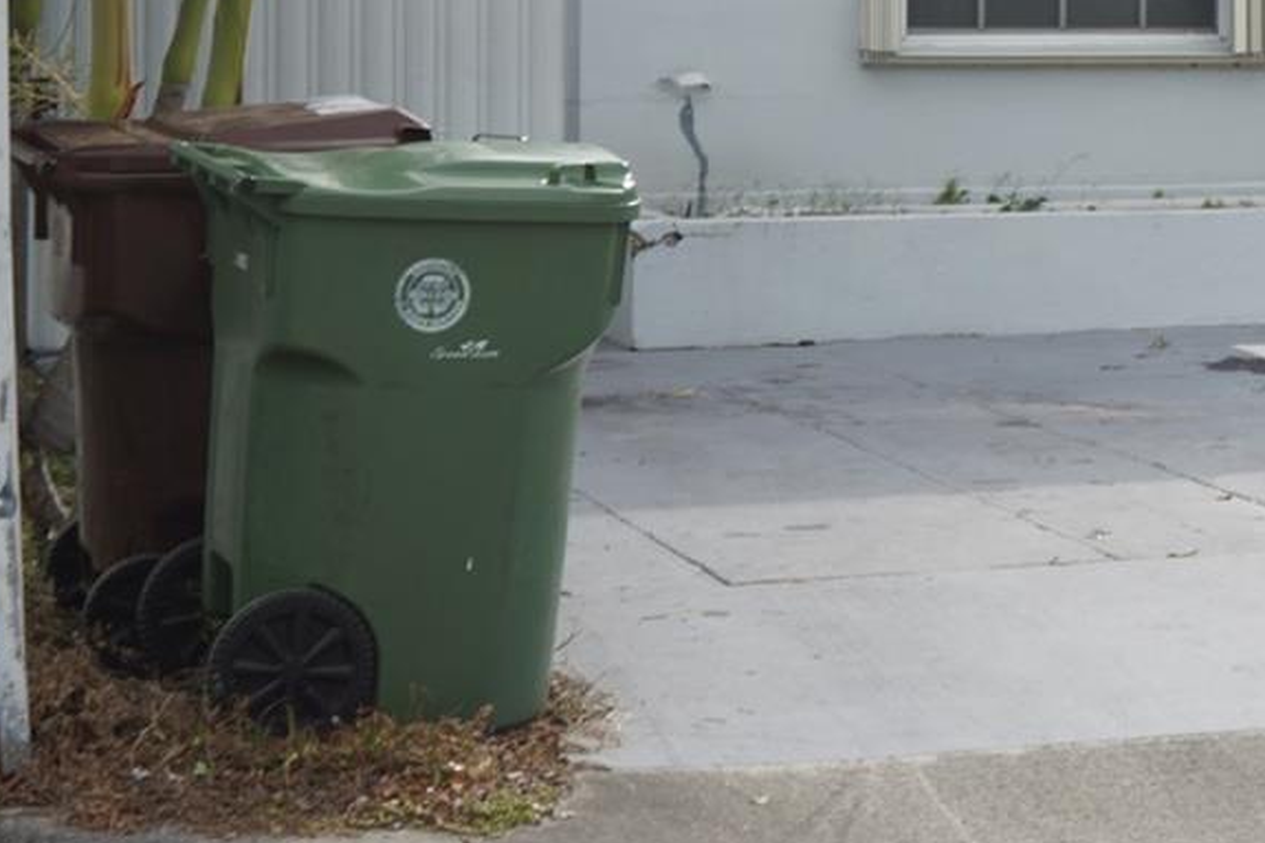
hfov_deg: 15.0
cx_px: 1729
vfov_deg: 10.4
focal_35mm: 129
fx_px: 4545
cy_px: -225
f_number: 8
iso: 100
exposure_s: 1/125
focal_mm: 31
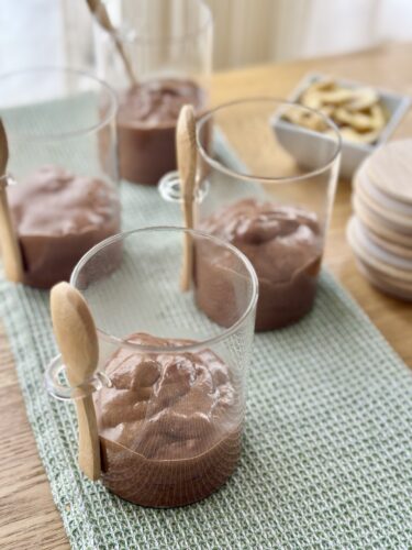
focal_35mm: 48
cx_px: 206
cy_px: 275
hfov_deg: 30.3
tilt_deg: -43.0
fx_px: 762
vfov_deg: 39.7
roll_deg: -4.3
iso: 100
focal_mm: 6.86
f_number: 1.78
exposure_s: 1/124
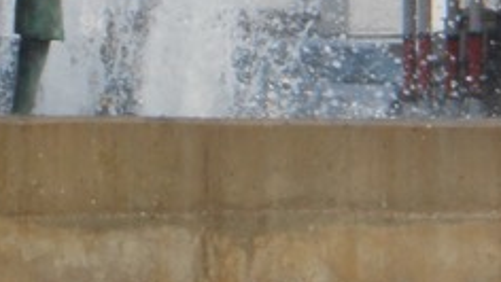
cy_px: -142
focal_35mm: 634
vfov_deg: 1.9
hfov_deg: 3.4
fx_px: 8426
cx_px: -376
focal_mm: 27.6
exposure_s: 1/400
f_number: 6.5
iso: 80
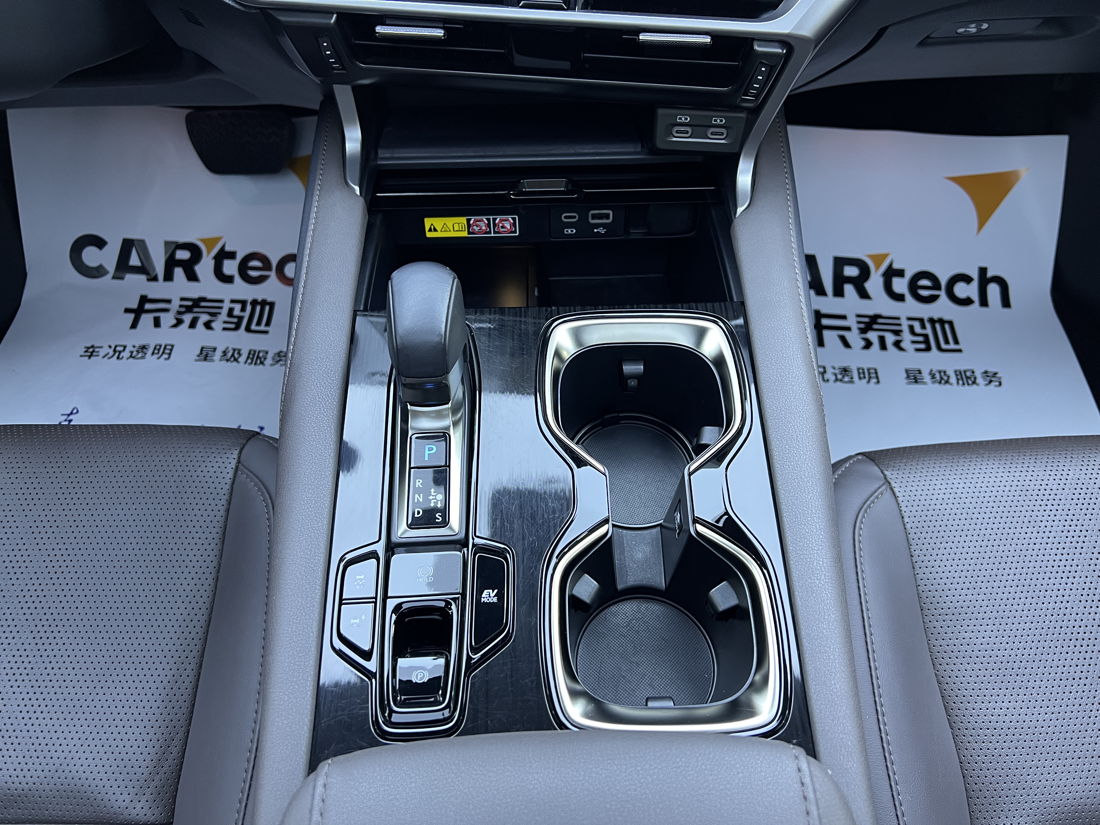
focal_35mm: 26
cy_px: 412
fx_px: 826
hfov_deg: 67.3
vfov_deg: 53.1
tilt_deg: -56.3
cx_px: 550
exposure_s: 1/50
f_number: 1.5
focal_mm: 5.7
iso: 160
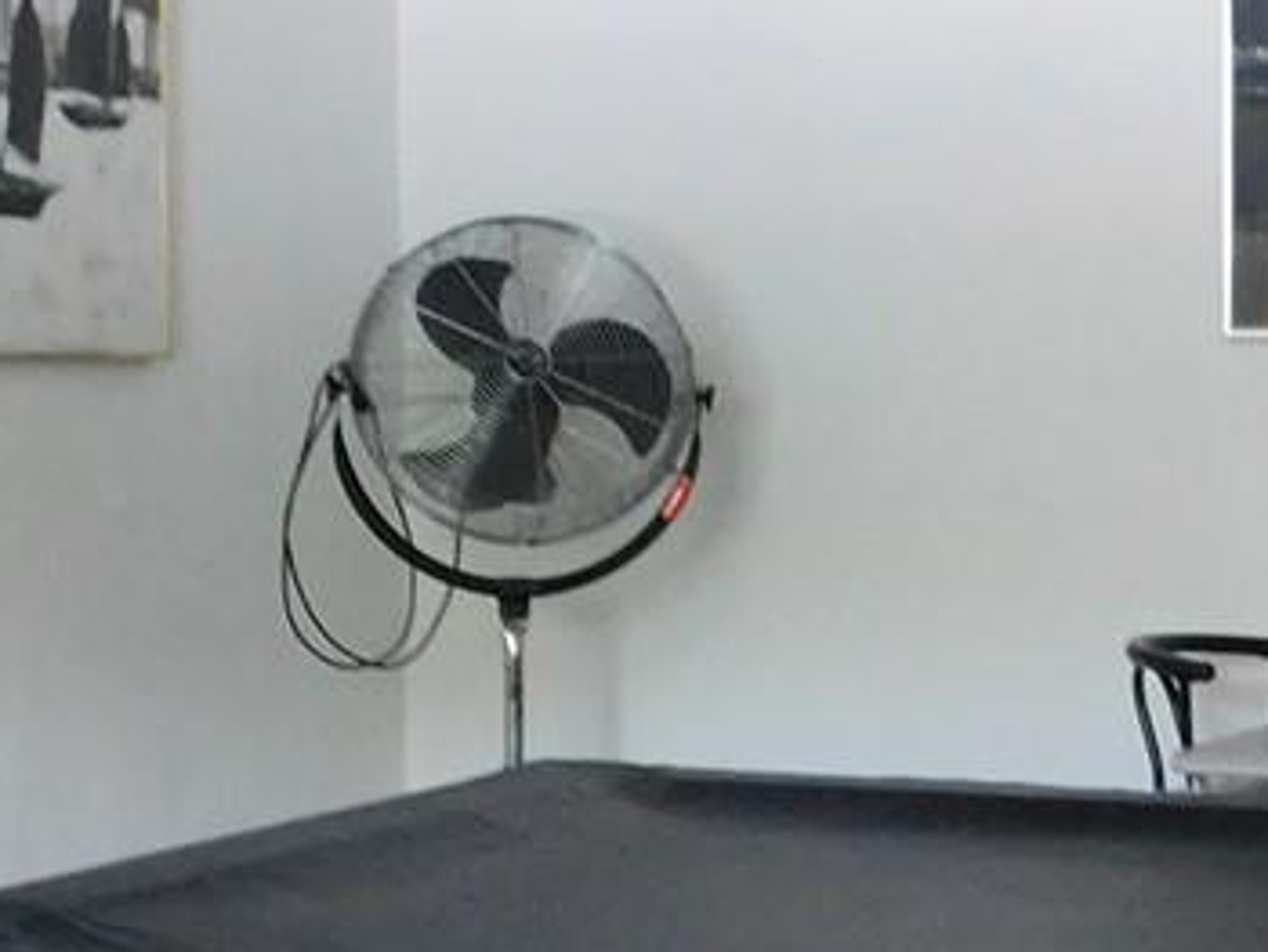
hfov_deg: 18.7
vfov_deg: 14.0
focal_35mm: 105
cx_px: 677
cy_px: 782
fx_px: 3849
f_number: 3
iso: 450
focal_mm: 4
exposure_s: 1/8
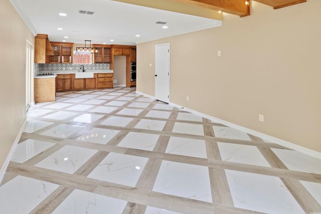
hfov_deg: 93.1
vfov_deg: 70.1
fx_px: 152
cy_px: 92
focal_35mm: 17
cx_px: 150
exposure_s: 1/15
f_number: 9
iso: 800
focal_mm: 14
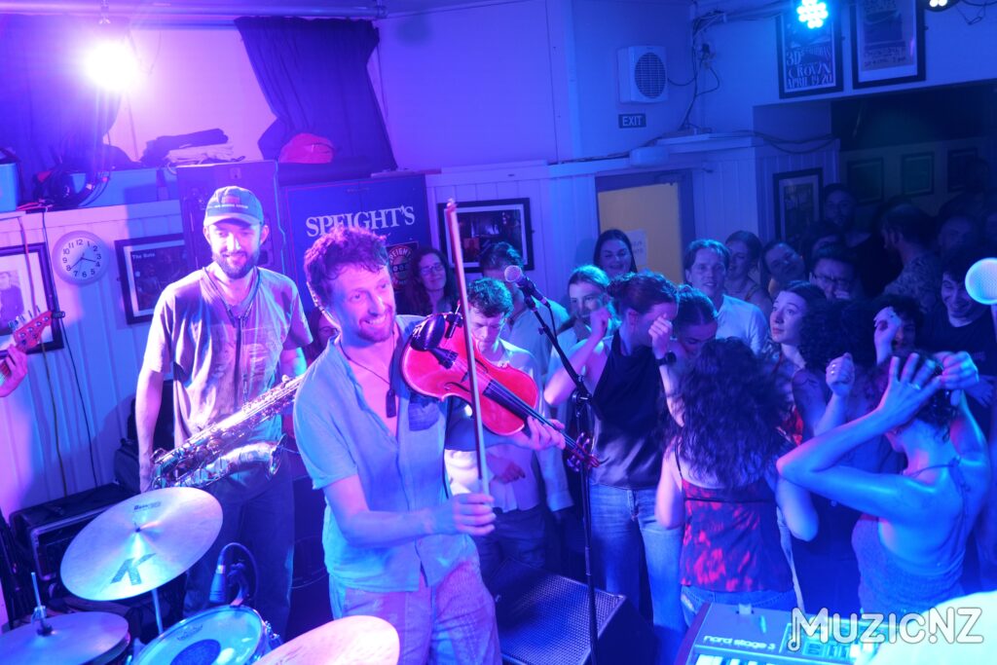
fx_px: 969
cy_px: 332
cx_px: 498
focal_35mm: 35
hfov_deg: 54.4
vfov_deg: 37.9
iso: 2000
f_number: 4.5
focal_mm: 35
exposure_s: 1/60
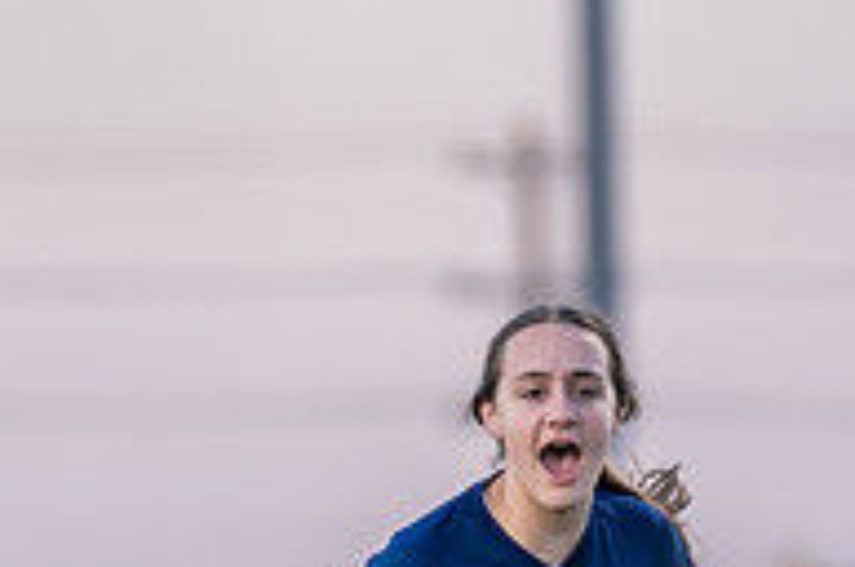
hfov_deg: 2.5
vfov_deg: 1.7
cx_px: 568
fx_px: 19608
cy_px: 827
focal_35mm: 827
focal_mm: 200
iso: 320
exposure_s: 1/320
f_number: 2.8
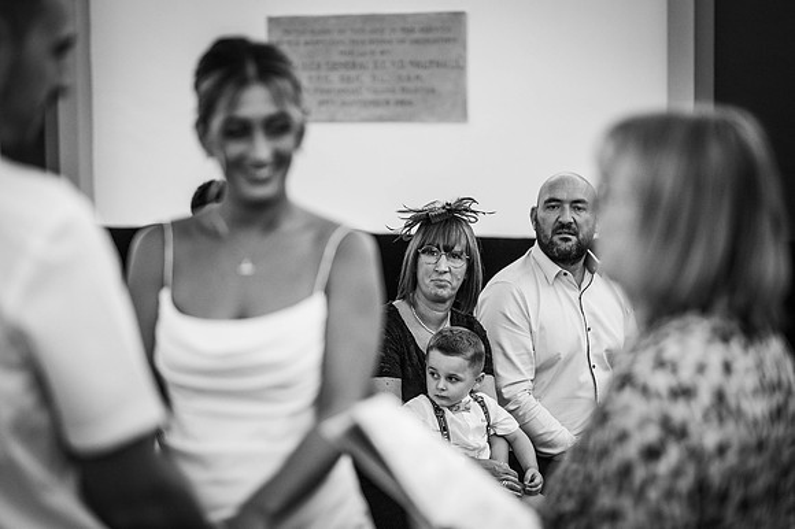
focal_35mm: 85
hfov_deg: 23.9
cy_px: 264
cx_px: 398
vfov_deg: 16.1
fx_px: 1876
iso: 560
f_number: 1.8
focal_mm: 85
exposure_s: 1/200
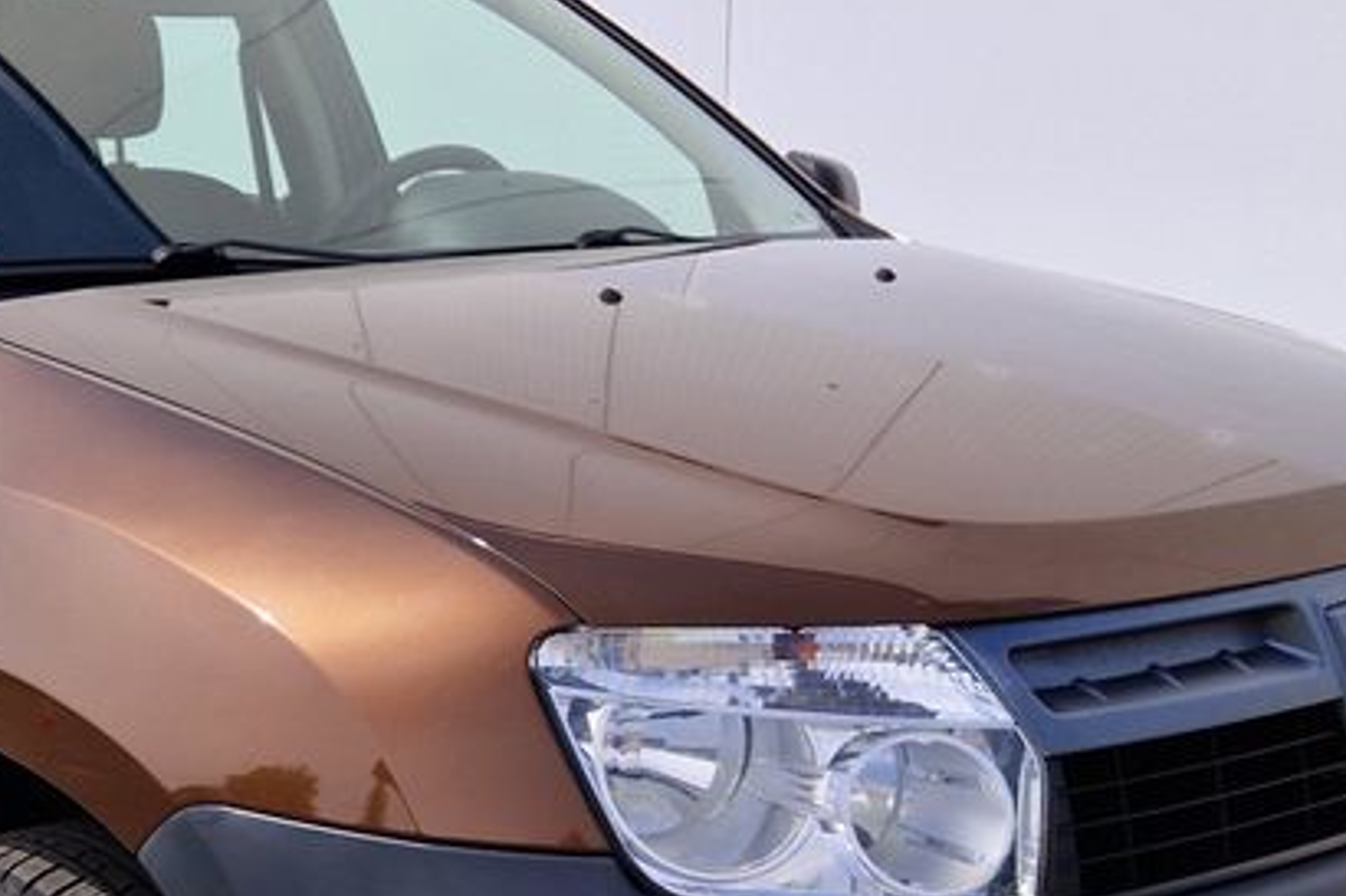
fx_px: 2616
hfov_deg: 28.7
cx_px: 502
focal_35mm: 70
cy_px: 650
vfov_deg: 19.3
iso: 50
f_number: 1.8
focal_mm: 5.4
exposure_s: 1/2320
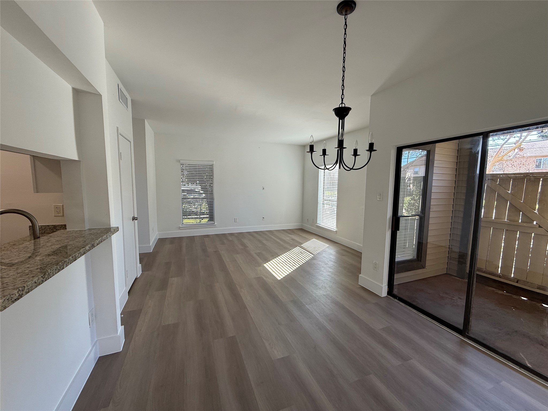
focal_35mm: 14
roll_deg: +0.0
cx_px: 274
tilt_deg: -4.9
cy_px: 206
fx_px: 222
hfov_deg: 102.1
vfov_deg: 85.7
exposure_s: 1/120
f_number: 2.2
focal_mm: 2.22
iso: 64
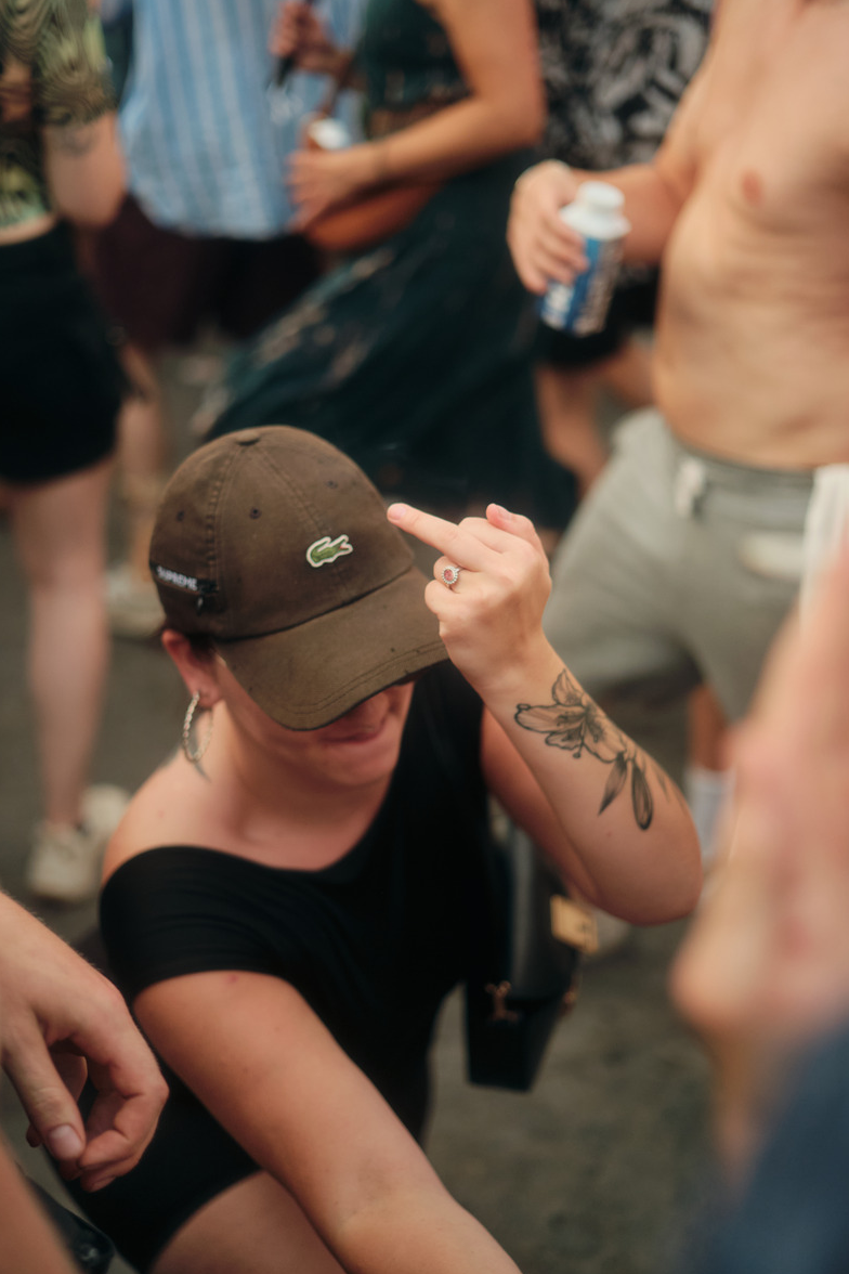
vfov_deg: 38.9
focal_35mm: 51
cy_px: 636
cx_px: 418
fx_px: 1804
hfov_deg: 26.5
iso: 640
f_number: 1.4
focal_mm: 33
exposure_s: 1/2700
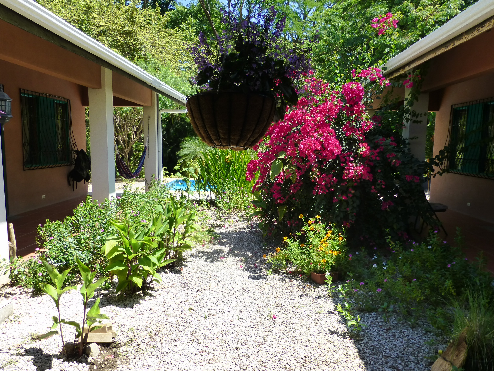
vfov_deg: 53.0
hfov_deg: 67.3
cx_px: 251
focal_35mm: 26
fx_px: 371
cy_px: 190
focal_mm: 4.3
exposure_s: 1/800
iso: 200
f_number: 3.3
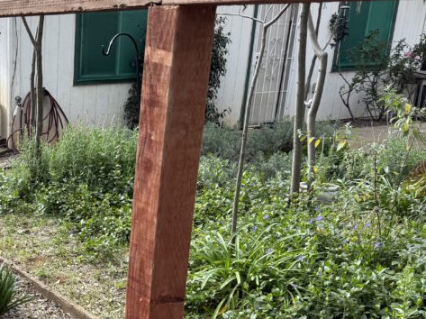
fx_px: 639
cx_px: 22
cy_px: 232
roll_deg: -0.9
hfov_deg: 34.2
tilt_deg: -18.4
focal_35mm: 52
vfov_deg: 27.7
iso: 100
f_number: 1.78
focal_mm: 6.76
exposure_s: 1/1618
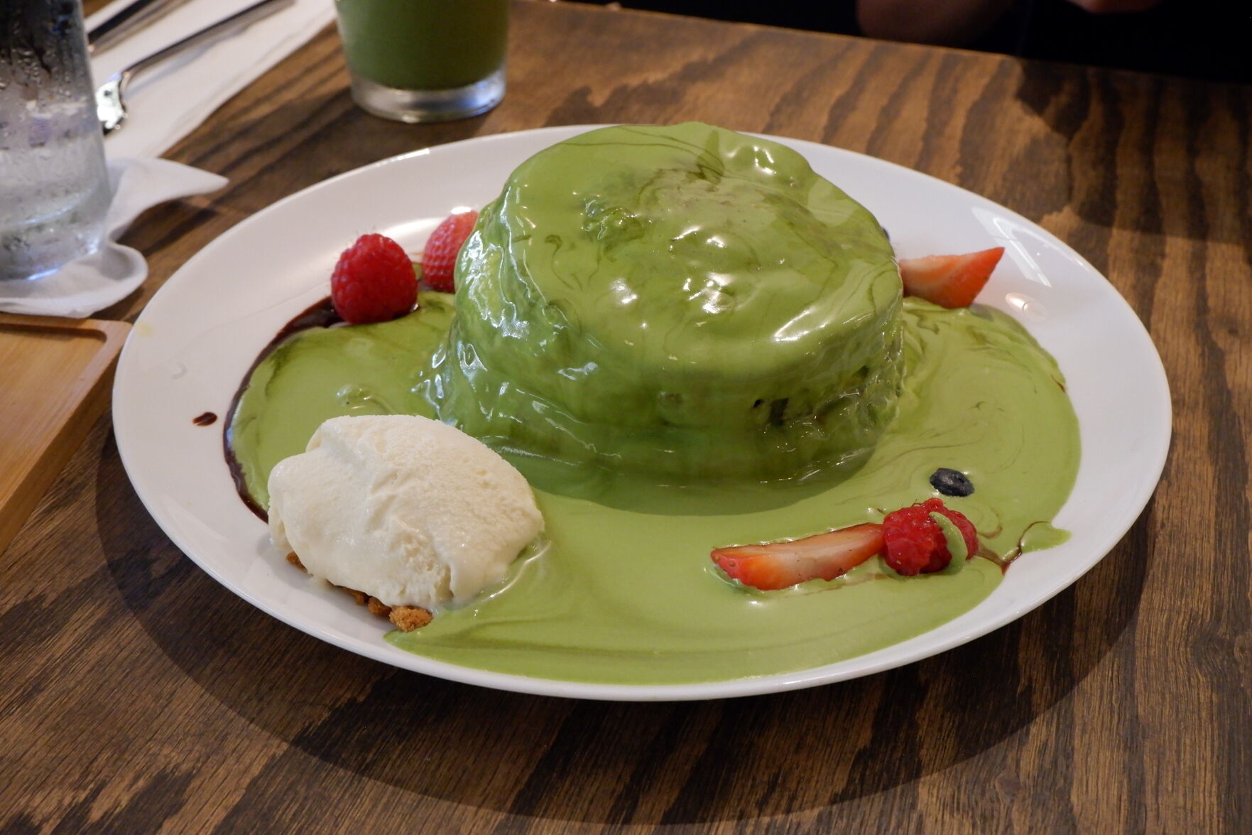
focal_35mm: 41
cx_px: 626
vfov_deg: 32.6
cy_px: 418
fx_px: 1426
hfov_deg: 47.4
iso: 4000
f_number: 10
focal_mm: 27.1
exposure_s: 1/50
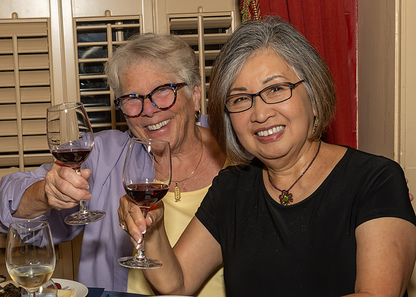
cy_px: 154
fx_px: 810
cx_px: 164
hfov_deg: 28.7
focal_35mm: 69
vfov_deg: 20.8
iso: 500
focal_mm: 34
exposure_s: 1/250
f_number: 7.1
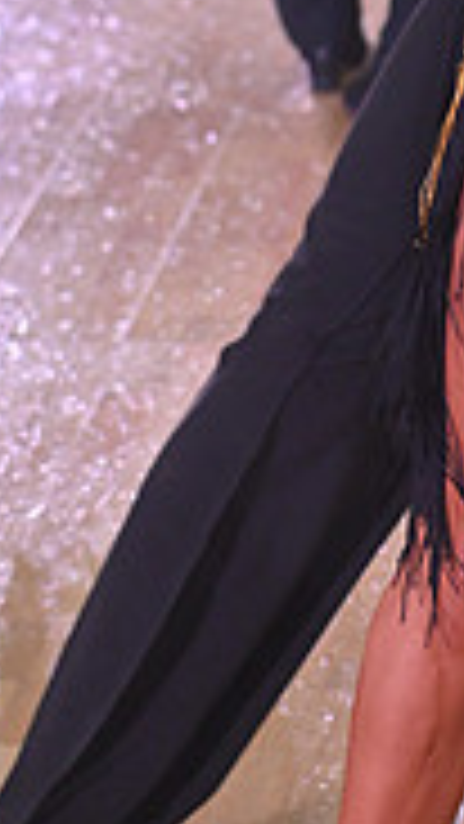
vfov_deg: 9.1
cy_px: -279
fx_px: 5094
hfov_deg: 5.2
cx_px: 732
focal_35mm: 233
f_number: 5
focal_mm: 70
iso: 2000
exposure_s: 1/320
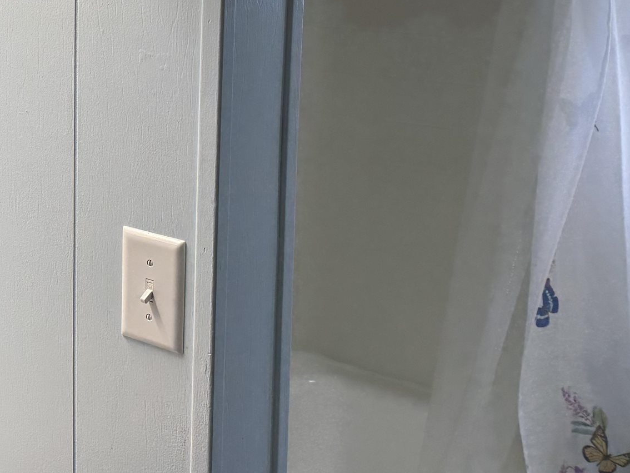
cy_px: 78
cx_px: -13
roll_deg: +0.4
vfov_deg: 22.2
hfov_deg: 27.9
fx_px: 1183
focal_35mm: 65
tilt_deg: -9.0
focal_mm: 6.76
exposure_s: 1/120
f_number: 1.78
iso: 125
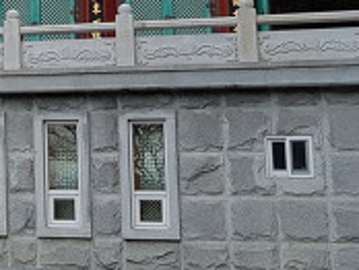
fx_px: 1184
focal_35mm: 114
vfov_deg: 12.9
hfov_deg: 15.8
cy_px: 7
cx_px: -182
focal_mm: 4.3
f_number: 1.7
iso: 64
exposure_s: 1/50
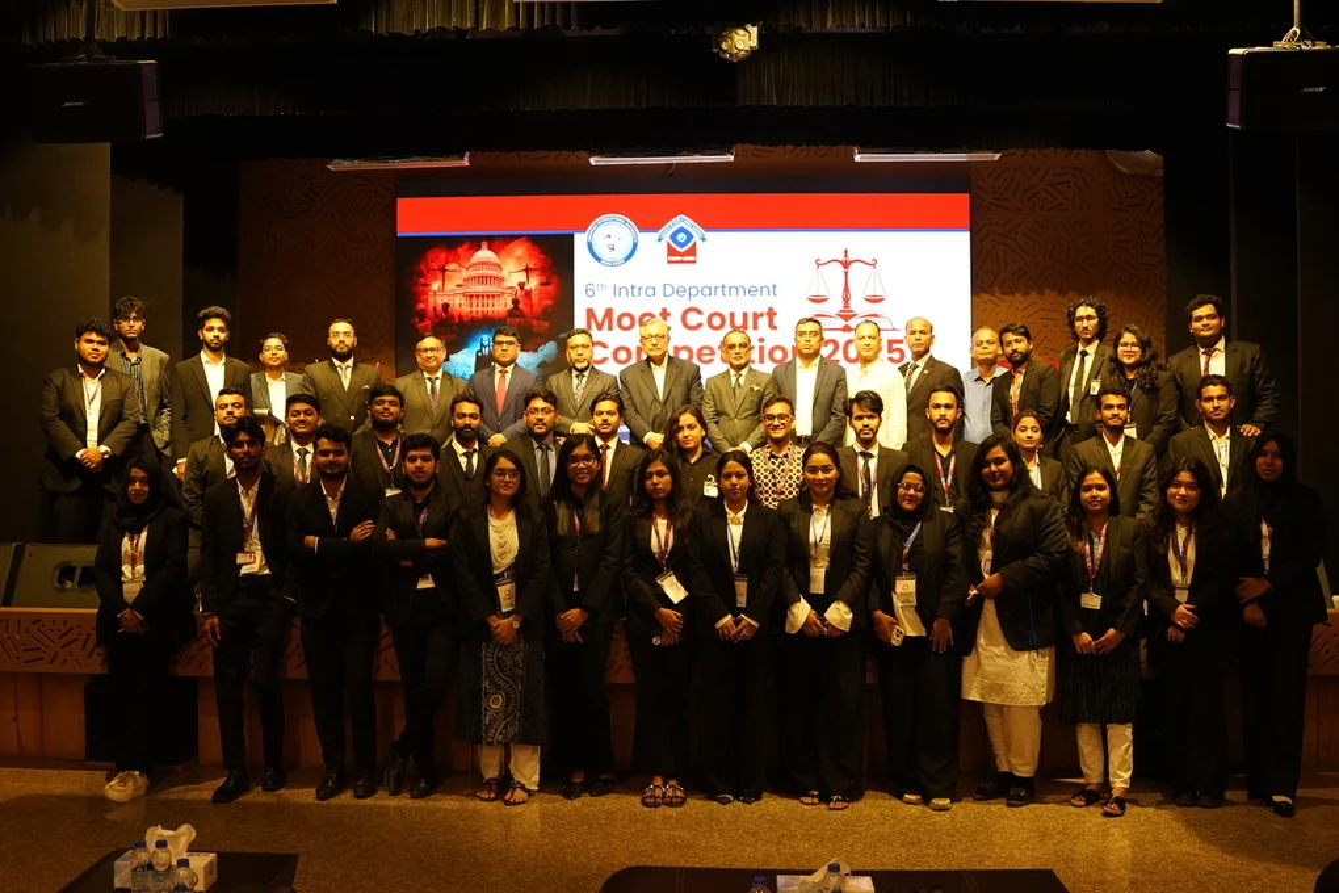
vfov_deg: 36.9
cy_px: 446
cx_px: 670
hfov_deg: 53.1
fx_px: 1339
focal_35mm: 36
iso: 1600
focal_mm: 24
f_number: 2.8
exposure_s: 1/125
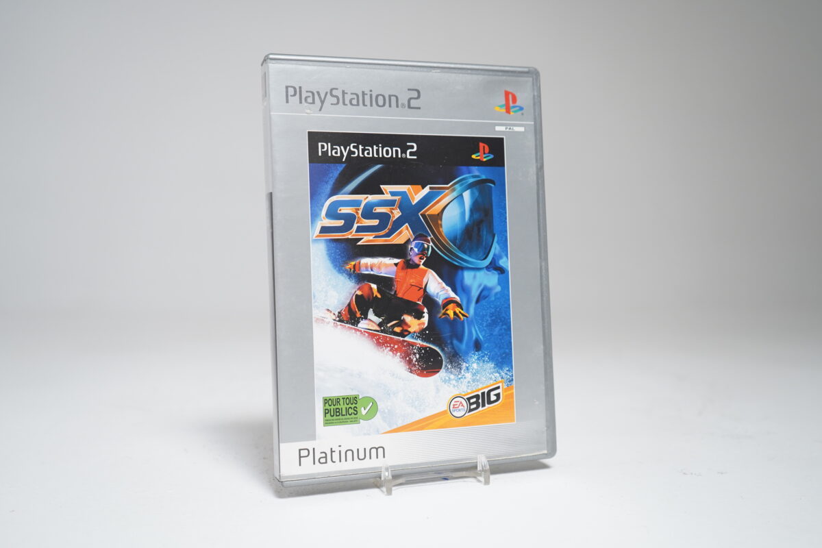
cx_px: 411
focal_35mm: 36
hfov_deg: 53.1
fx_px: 822
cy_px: 274
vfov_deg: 36.9
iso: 640
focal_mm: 36
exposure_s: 1/30
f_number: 5
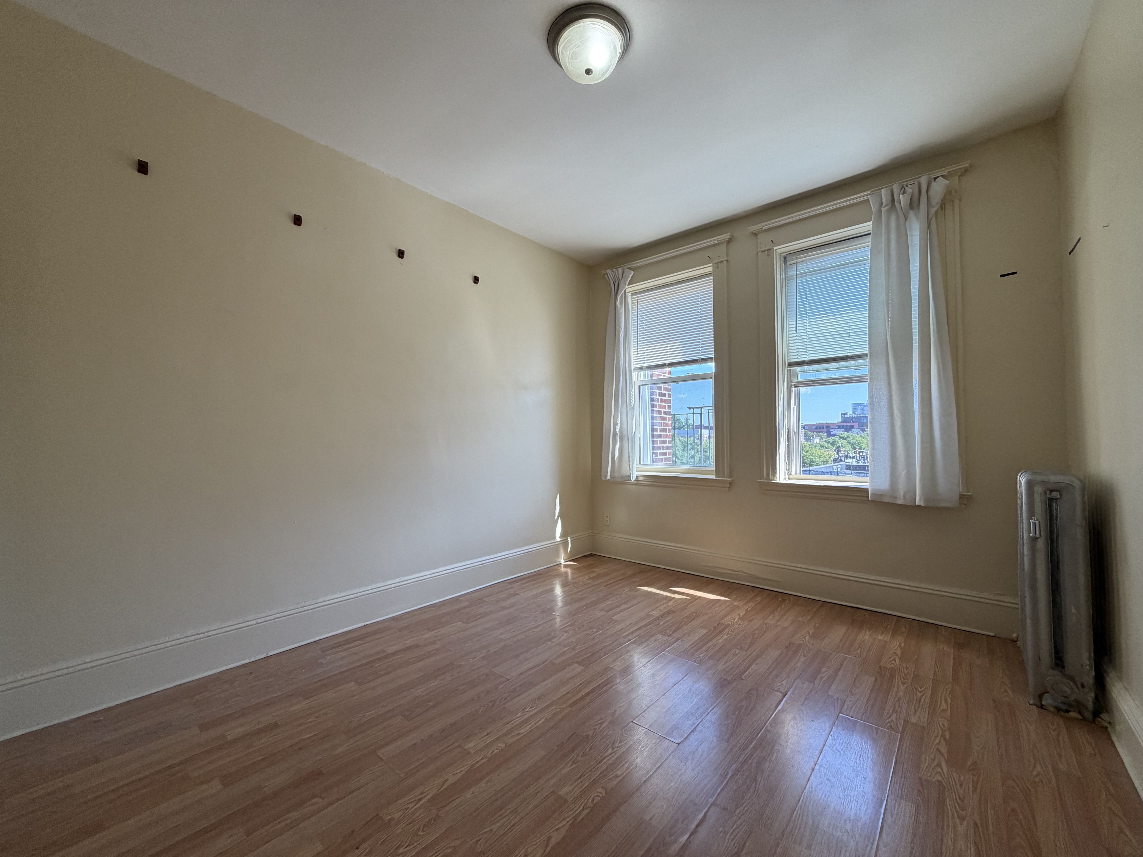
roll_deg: +0.9
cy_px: 428
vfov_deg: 85.7
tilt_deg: +2.6
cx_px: 572
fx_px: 462
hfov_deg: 102.1
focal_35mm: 14
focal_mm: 2.22
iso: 80
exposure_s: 1/120
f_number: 2.2
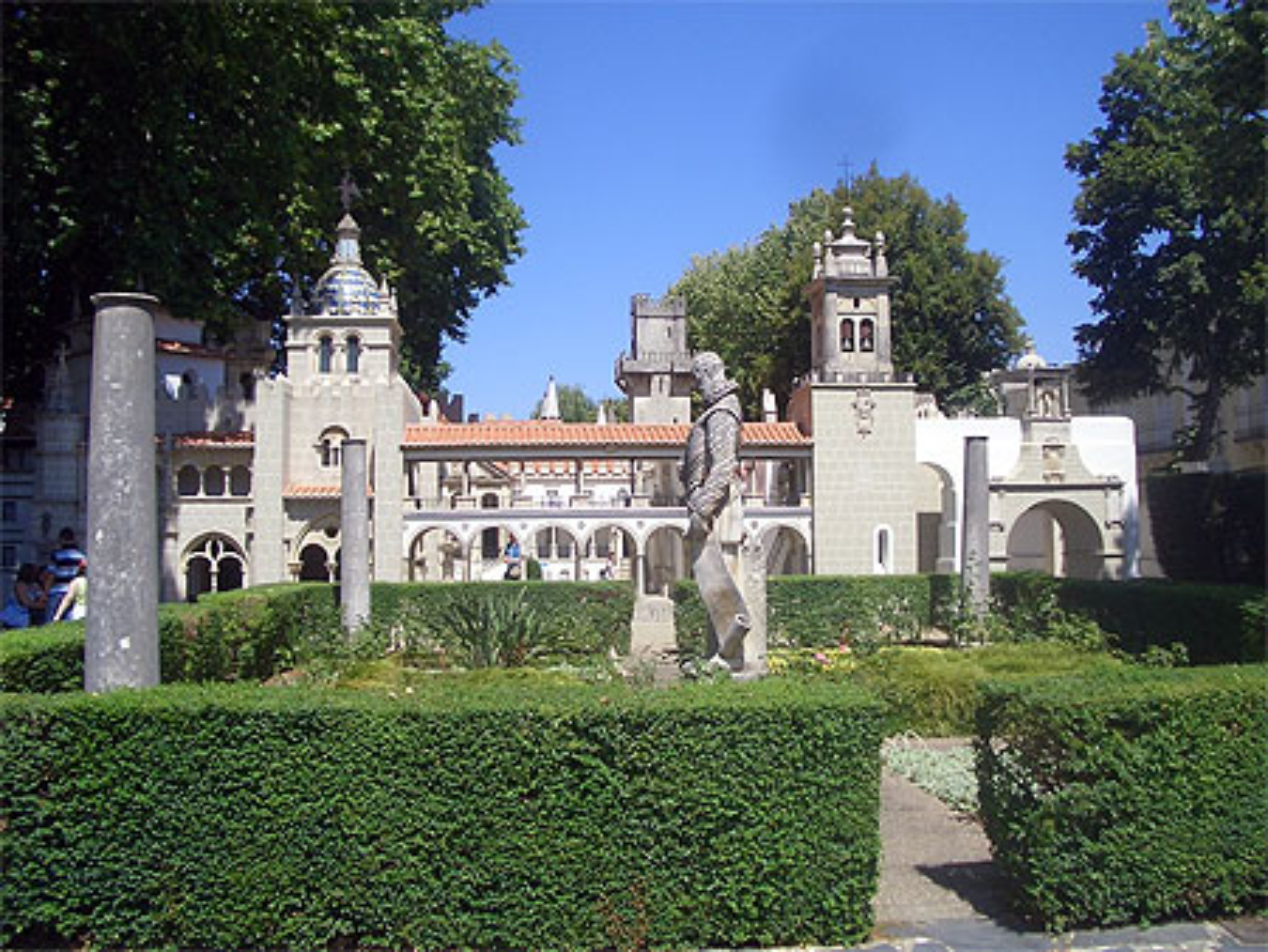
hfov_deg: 52.6
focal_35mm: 35
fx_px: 1283
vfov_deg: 40.7
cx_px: 634
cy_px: 476
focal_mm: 5.8
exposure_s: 1/500
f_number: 4.3
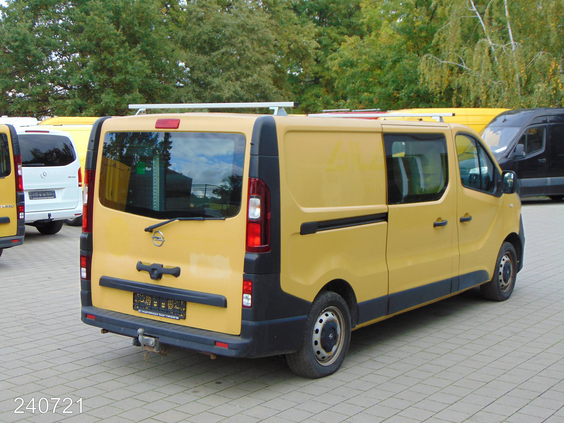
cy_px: 212
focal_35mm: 50
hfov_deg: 38.2
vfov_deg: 29.1
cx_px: 282
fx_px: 815
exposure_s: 1/200
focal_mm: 9
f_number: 3.5
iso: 80
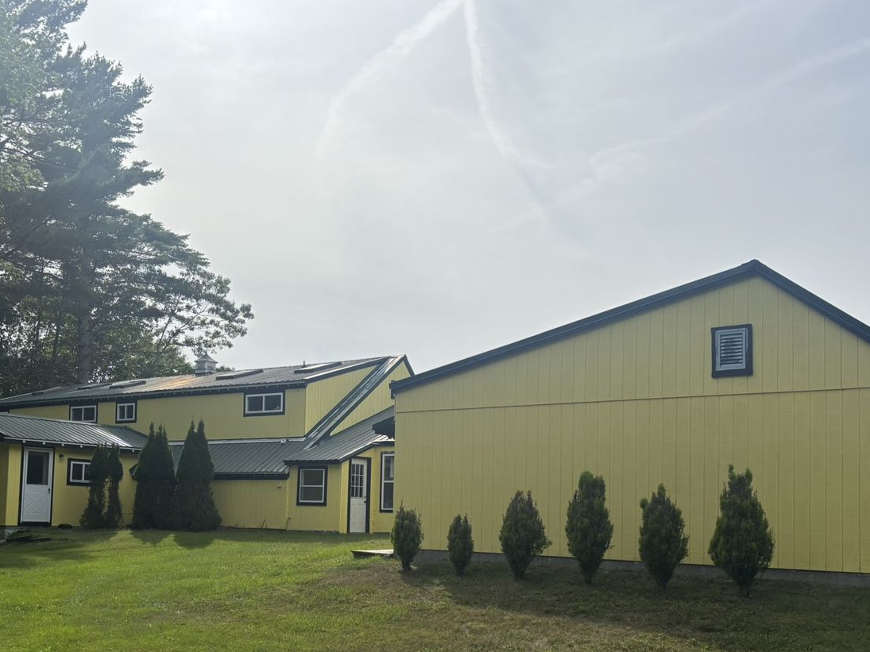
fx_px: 955
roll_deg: -1.6
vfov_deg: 37.2
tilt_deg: +4.7
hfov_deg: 48.9
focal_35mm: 38
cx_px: 404
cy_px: 447
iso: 50
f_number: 1.6
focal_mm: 5.96
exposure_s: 1/7692
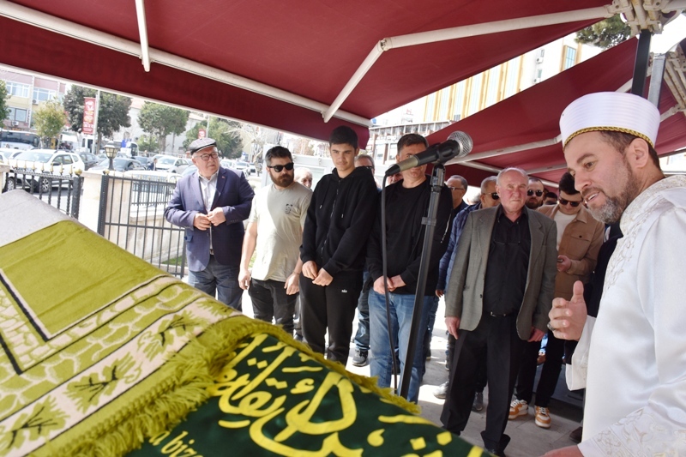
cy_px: 228
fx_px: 514
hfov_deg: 67.4
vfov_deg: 47.9
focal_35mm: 27
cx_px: 343
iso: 450
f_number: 8
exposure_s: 1/500
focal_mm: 18
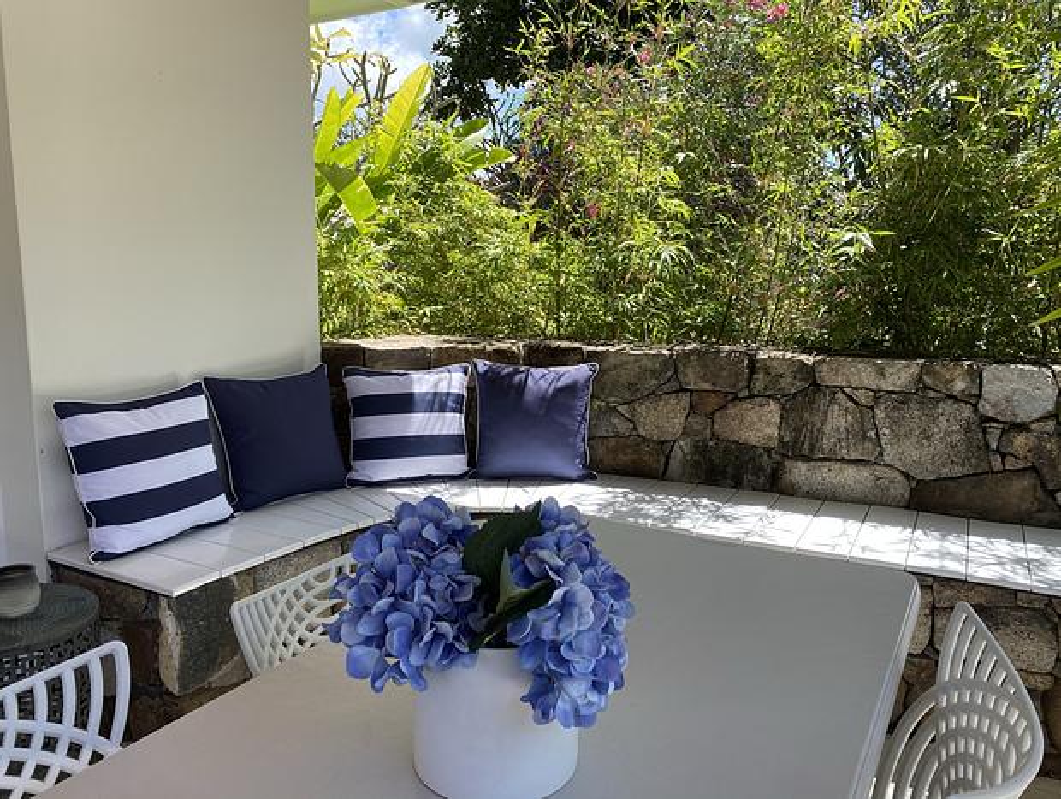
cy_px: 400
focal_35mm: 26
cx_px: 530
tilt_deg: -8.0
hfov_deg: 67.2
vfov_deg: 53.2
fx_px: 798
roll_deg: +0.1
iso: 32
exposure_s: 1/724
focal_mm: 4.25
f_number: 1.8
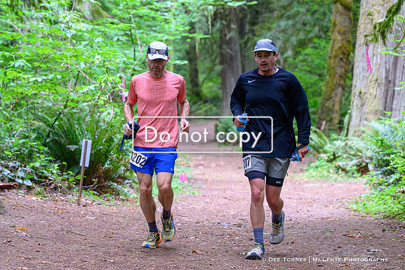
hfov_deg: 14.9
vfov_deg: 10.0
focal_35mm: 137
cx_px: 126
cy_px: 135
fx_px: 1544
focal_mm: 86
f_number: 3.2
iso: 10000
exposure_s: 1/800
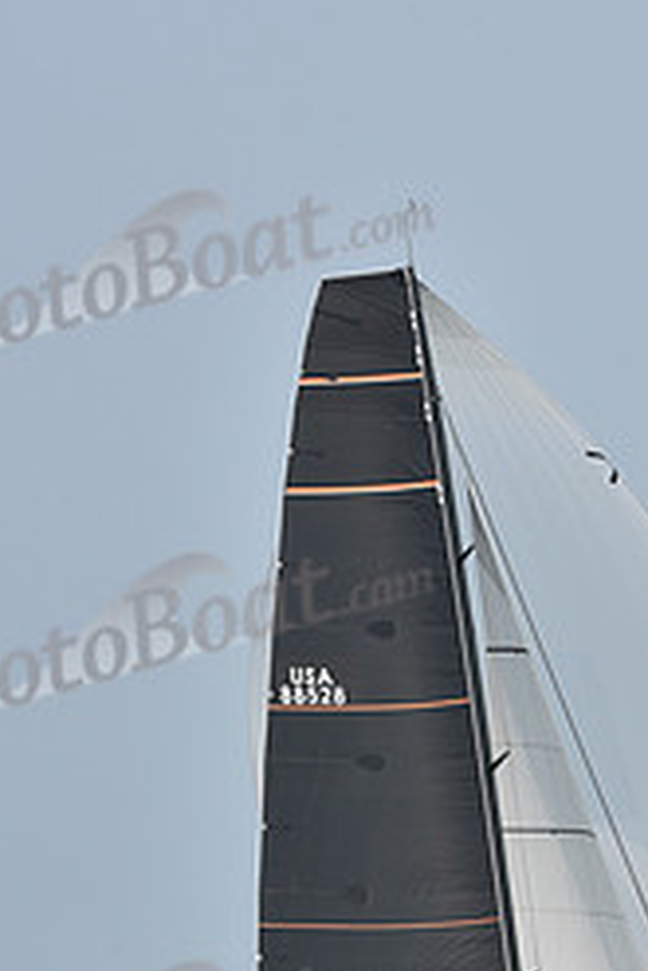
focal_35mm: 247
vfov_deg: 8.3
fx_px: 6659
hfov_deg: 5.6
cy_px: 786
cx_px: 638
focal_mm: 105
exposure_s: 1/1250
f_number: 8
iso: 250
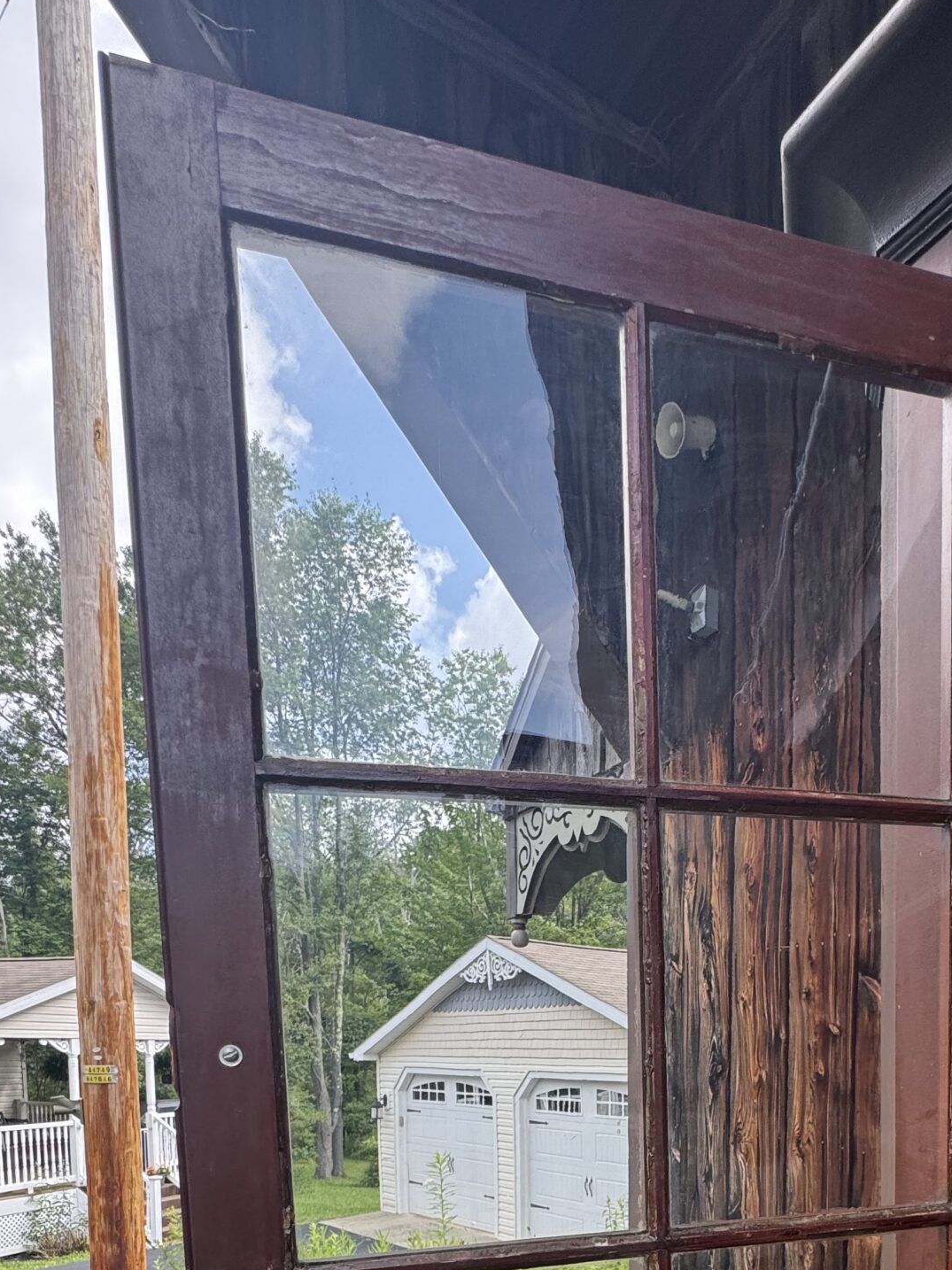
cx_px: 648
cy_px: 1121
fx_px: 917
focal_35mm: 25
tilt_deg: -4.3
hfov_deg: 53.6
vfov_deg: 59.9
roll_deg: +0.4
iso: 40
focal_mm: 2.22
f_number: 2.2
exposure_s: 1/282
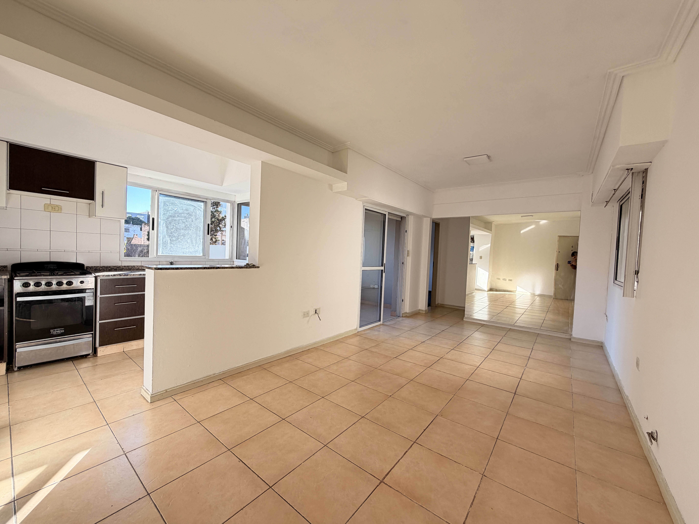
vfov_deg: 85.7
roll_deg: -2.4
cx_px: 350
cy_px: 262
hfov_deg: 102.1
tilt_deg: -1.8
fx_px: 283
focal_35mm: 14
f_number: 2.2
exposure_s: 1/121
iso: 64
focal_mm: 2.22
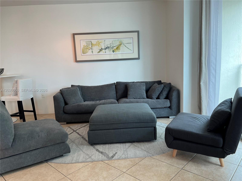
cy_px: 90
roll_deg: +2.8
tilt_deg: -9.2
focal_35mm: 26
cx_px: 121
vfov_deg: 53.1
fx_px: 182
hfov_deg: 67.3
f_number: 1.5
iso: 125
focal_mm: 5.7
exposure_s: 1/120
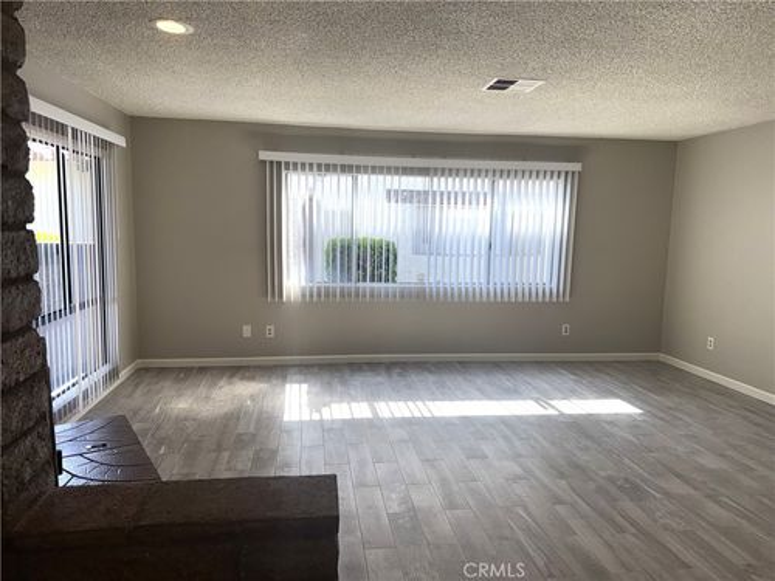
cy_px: 290
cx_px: 388
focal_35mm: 24
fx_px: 537
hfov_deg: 71.6
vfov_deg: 56.8
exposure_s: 1/350
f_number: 1.78
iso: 64
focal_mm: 6.76
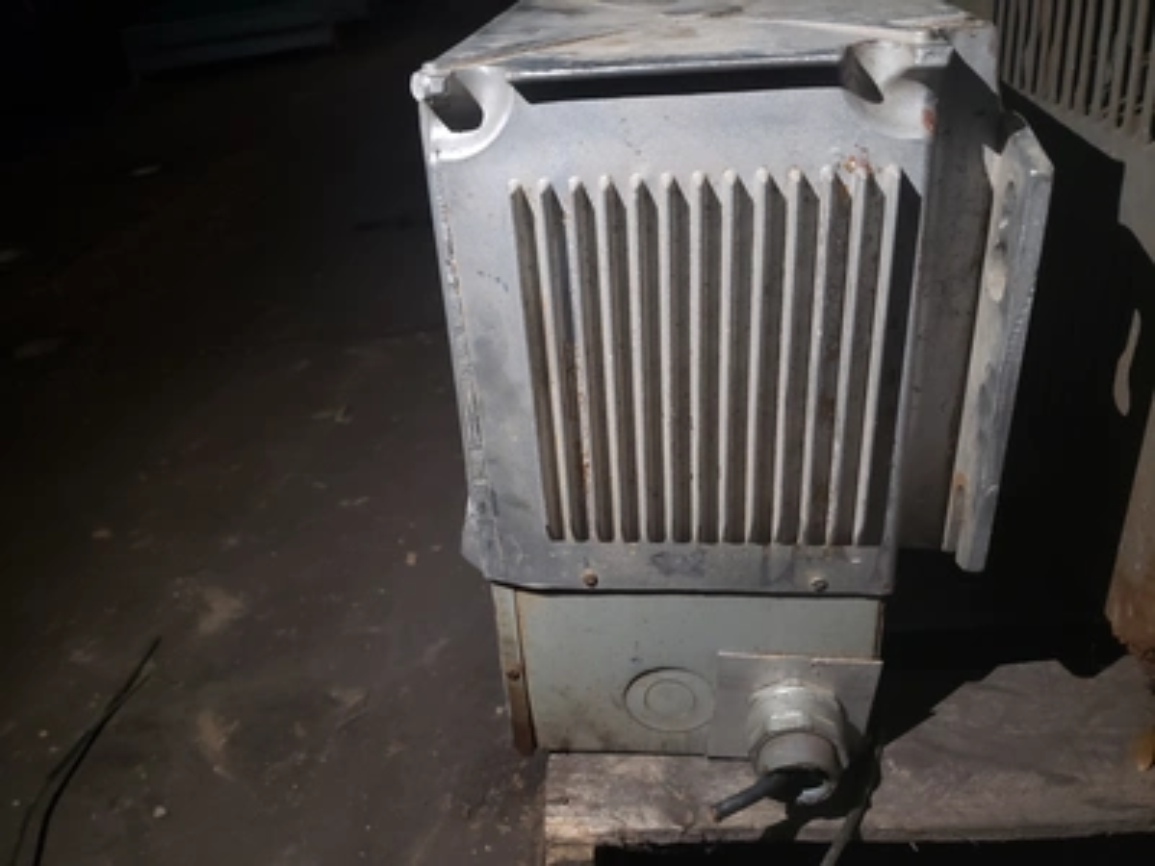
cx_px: 578
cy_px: 433
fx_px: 868
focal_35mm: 26
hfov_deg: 67.3
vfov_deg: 53.1
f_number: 1.5
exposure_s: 1/10
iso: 320
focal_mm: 4.3
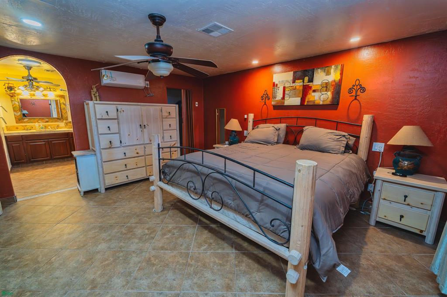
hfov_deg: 104.3
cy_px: 148
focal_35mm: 14
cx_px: 224
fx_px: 174
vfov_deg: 81.2
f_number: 4
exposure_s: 1/60
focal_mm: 14
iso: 1600
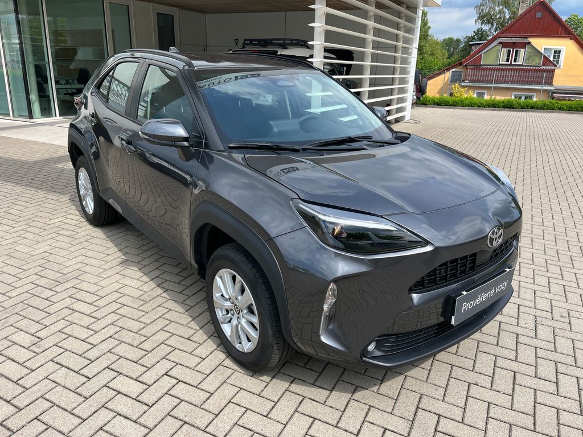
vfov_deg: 53.1
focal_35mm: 26
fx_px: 438
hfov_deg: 67.3
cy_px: 218
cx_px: 292
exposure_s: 1/1957
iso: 50
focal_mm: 5.1
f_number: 1.6
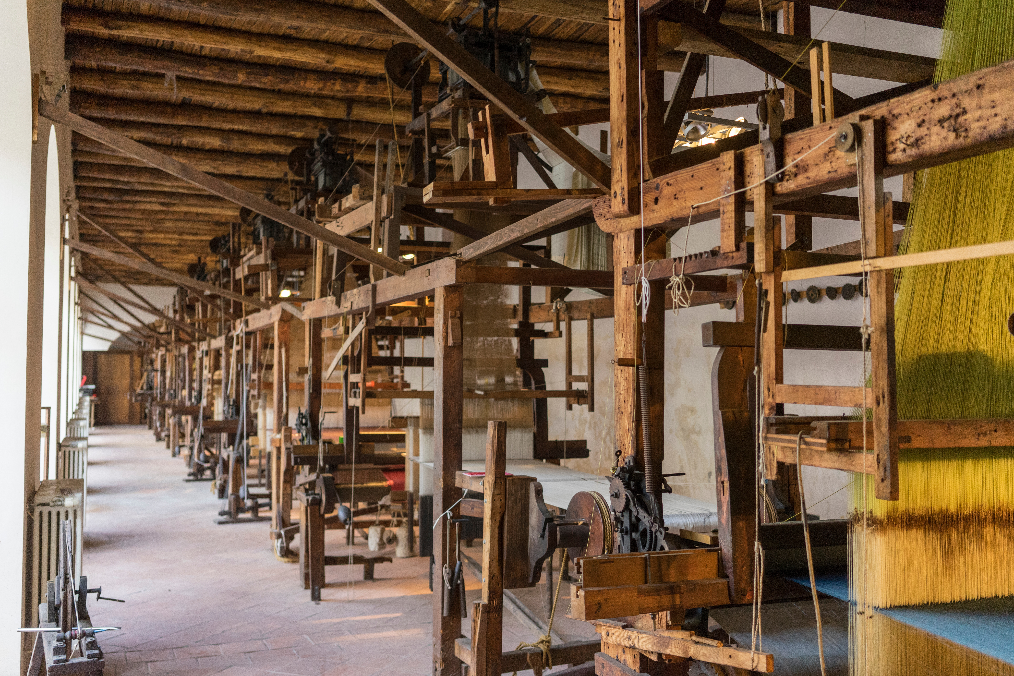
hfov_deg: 54.4
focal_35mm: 35
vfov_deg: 37.9
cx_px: 507
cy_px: 338
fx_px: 986
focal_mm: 35
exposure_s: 1/160
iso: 2000
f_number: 2.8
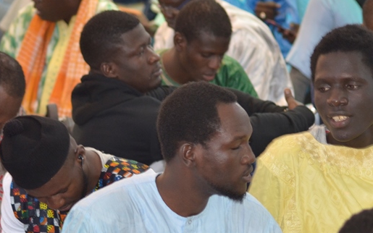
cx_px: 214
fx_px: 2928
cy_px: 226
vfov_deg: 4.6
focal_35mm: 288
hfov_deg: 7.3
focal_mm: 95
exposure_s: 1/50
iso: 640
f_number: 4
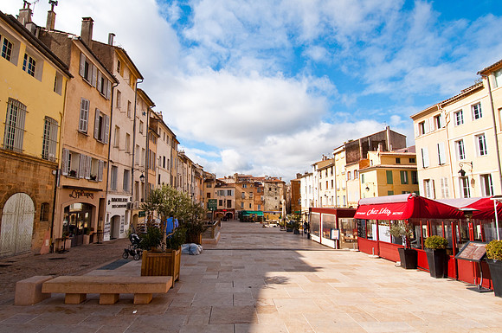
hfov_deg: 90.1
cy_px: 166
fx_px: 251
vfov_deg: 67.2
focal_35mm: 18
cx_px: 251
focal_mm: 12
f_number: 10
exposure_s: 1/400
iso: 200
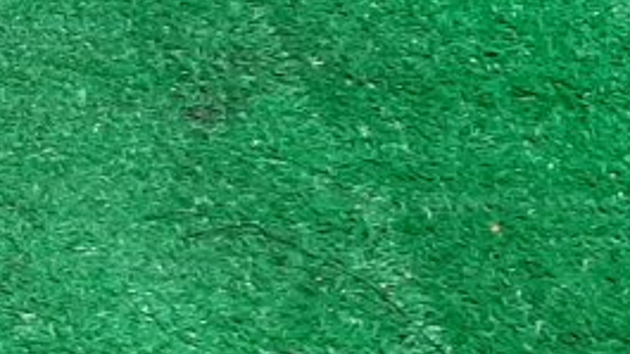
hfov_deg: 11.1
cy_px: -67
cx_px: -1006
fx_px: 2572
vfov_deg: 7.8
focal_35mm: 154
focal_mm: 3.93
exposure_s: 1/50
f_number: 1.7
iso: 124
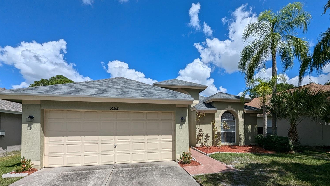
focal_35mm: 15
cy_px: 123
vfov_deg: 68.6
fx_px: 131
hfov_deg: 103.0
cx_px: 165
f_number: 2.2
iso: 43
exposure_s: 1/2710
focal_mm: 1.95
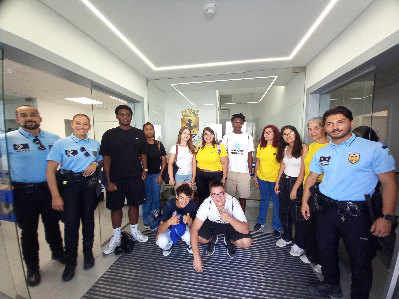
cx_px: 200
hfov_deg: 106.2
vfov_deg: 89.9
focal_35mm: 13
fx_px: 150
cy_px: 150
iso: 80
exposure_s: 1/50
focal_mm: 1.13
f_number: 2.2
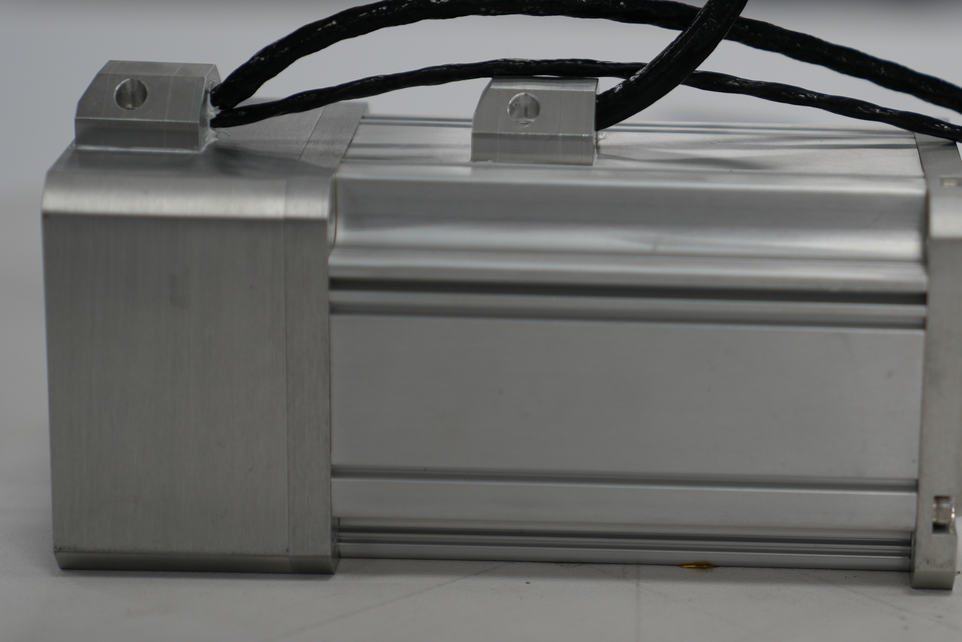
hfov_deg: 16.8
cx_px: 720
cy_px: 342
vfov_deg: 11.3
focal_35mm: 121
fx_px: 3233
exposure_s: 1/80
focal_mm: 70
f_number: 2.8
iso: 160
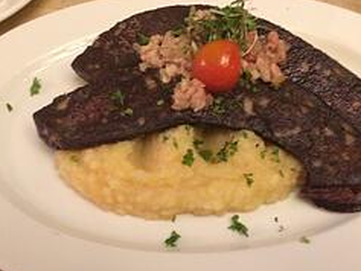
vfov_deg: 33.4
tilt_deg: -55.7
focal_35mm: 43
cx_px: 181
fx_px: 449
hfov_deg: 43.8
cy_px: 172
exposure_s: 1/17
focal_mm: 4.15
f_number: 2.2
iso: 400
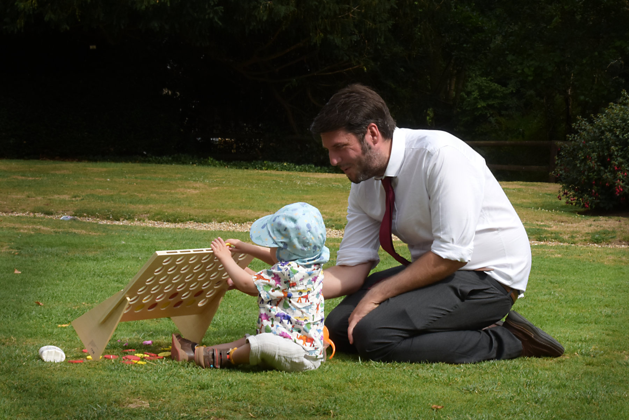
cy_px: 210
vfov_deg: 22.6
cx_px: 314
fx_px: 1049
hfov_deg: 33.4
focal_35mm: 60
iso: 400
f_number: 16
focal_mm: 40
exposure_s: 1/200
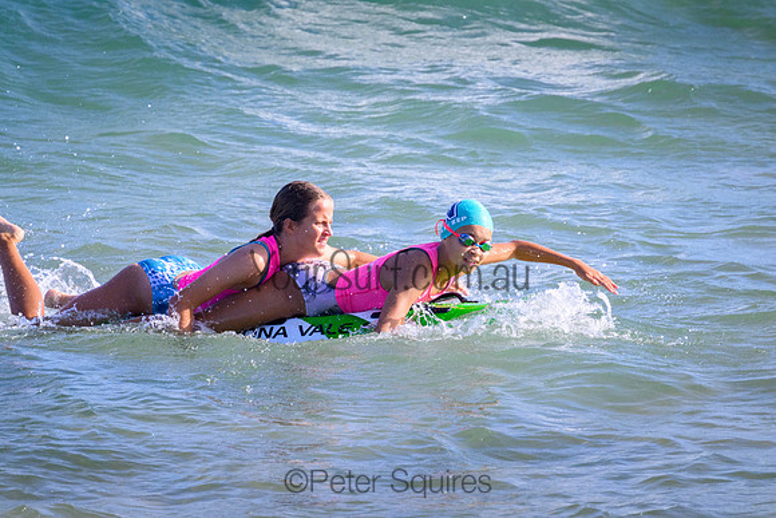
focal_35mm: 800
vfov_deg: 1.7
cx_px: 388
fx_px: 17248
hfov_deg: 2.6
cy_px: 259
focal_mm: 800
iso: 2200
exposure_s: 1/2000
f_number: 11
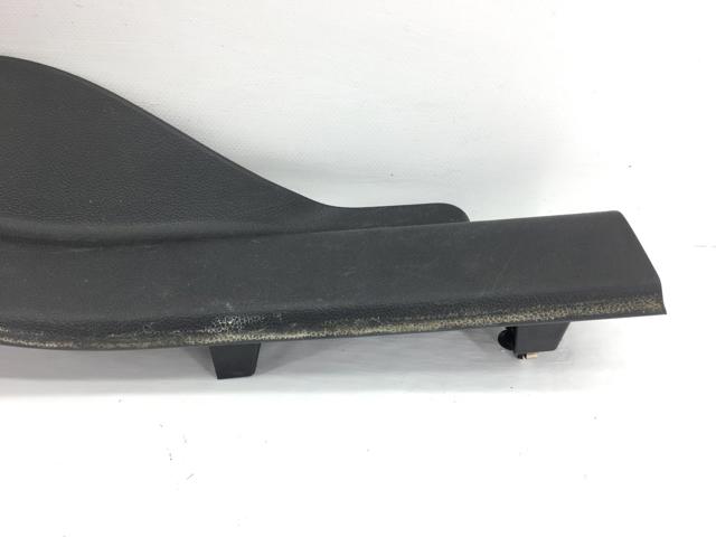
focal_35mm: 29
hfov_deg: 61.7
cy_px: 268
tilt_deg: -37.8
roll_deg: -2.6
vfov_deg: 48.2
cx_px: 358
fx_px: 600
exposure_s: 1/100
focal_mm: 4.15
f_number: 2.2
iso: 32
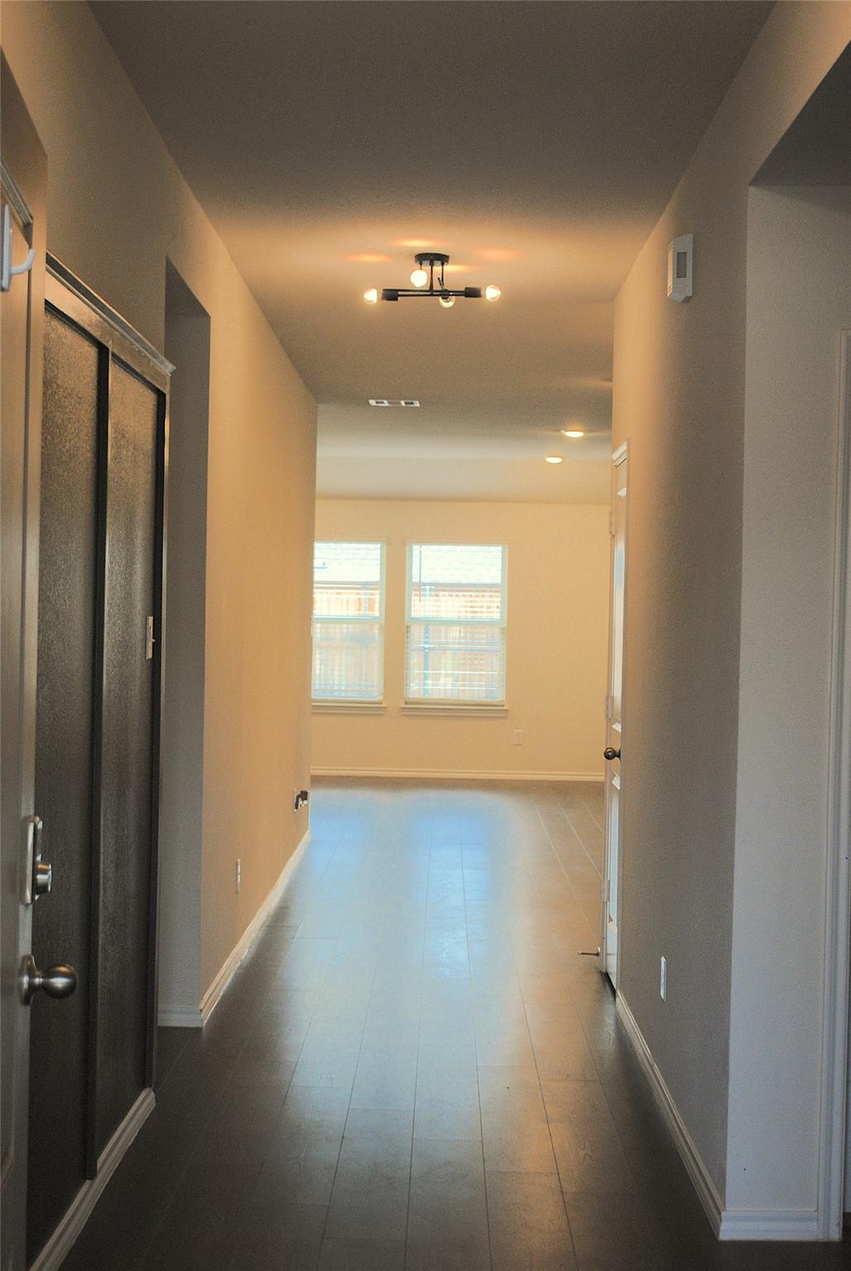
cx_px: 426
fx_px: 1909
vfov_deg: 36.8
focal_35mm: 54
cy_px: 636
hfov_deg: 25.1
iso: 360
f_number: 5
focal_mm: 36
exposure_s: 1/30
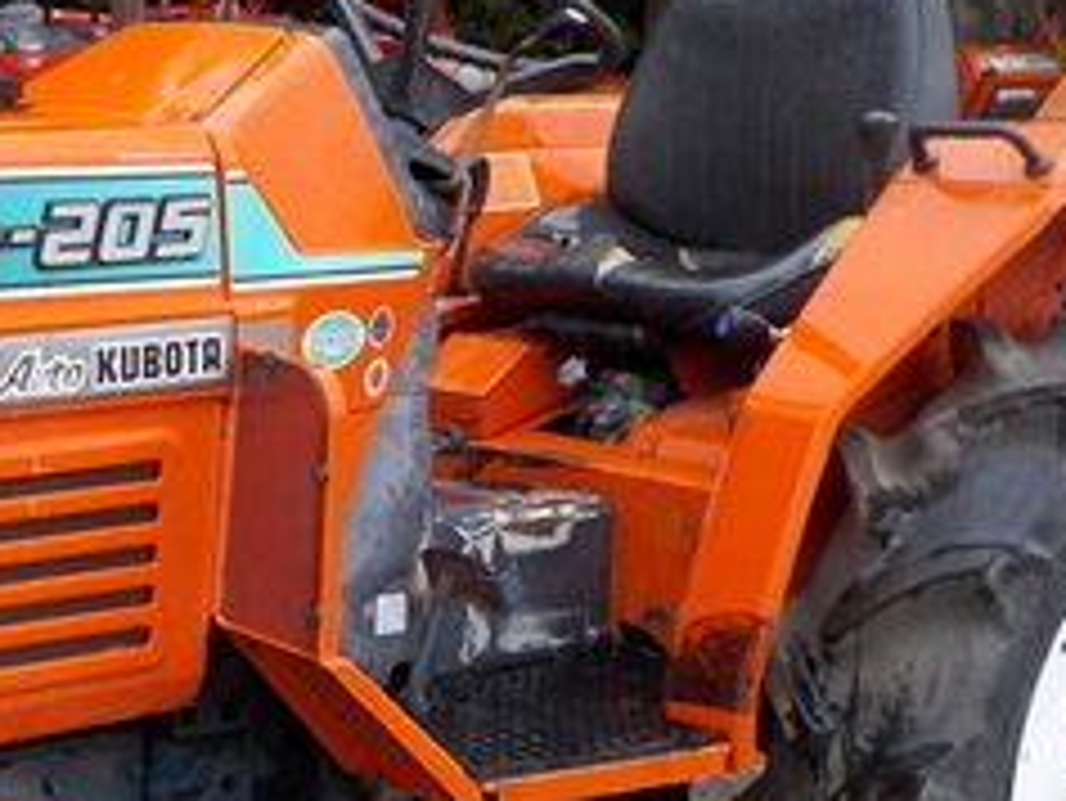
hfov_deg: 23.4
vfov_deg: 18.2
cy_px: 446
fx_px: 2496
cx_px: 90
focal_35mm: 81
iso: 125
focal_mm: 4.1
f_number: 3.3
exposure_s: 1/30
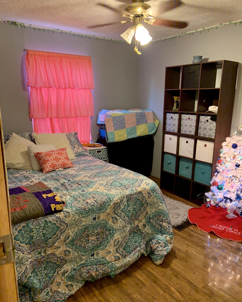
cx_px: 124
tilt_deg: -11.8
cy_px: 156
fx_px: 251
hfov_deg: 51.5
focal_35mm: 28
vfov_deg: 62.2
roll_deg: -0.7
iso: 400
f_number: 1.8
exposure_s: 1/40
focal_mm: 4.25
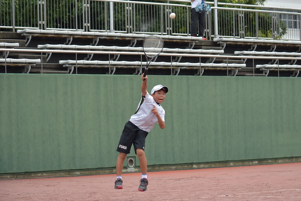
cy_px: 100
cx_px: 150
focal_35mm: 128
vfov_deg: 10.7
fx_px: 1066
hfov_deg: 16.1
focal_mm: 85
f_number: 4.5
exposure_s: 1/1600
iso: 640
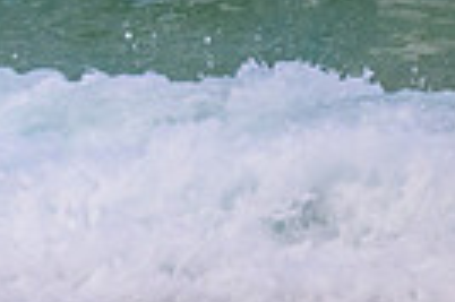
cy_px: -134
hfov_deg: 0.6
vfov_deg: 0.4
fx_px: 43652
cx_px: -523
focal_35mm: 3458
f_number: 11
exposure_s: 1/2000
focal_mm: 800
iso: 2000
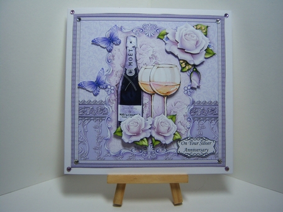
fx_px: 294
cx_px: 142
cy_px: 106
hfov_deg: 51.4
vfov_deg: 39.6
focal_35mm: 36
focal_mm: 7.5
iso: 80
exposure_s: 1/60
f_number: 2.8
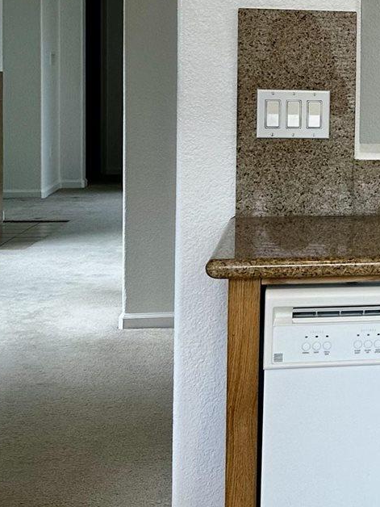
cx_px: 660
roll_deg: -2.6
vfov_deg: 22.0
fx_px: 1288
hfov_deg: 14.9
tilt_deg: -0.4
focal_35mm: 88
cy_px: 107
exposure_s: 1/120
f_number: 1.78
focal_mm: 6.86
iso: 80
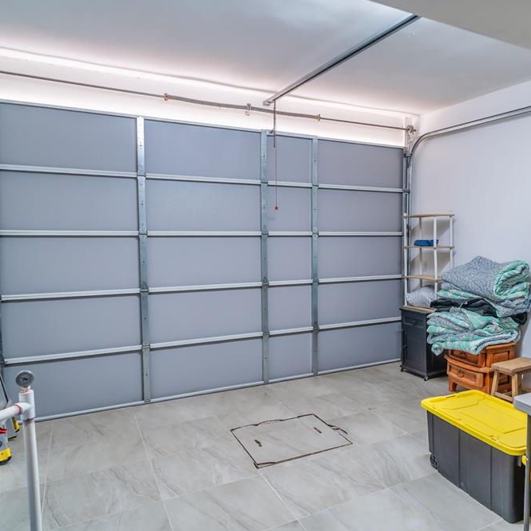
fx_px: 451
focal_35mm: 26
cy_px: 263
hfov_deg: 59.0
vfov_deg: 60.9
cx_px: 371
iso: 500
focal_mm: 20
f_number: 4.5
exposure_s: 1/25
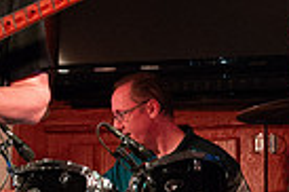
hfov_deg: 15.4
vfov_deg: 10.4
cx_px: 289
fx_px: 1050
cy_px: 118
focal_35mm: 131
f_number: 6.3
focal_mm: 31
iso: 6400
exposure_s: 1/50
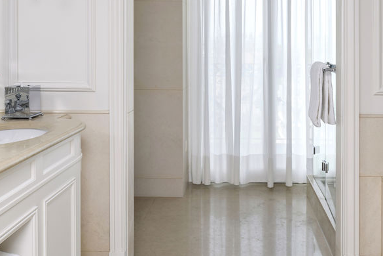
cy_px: 104
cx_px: 192
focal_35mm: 35
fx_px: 372
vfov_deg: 37.7
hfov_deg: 54.4
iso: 100
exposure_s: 1/6
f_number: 14
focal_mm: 20
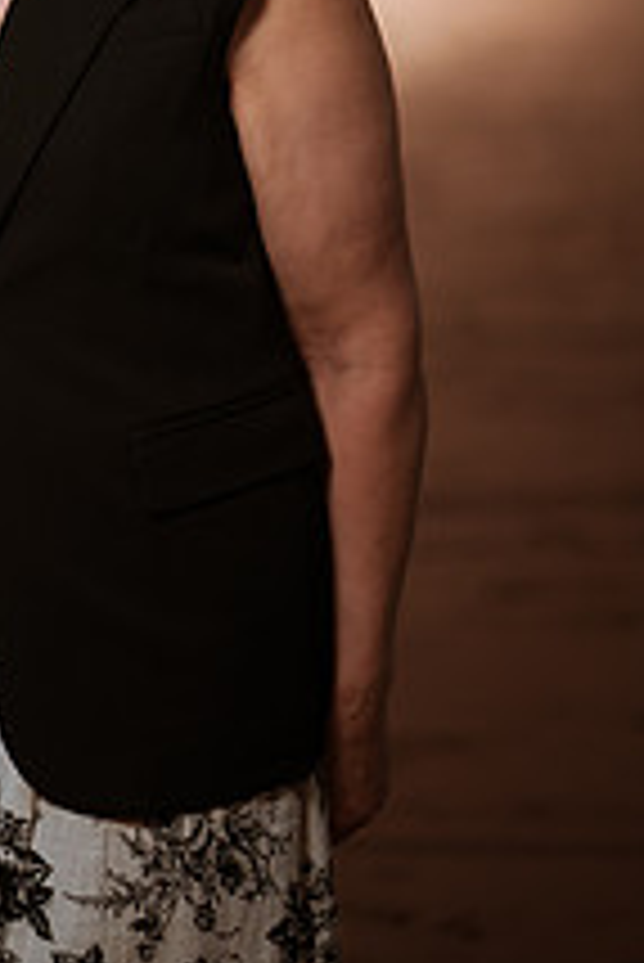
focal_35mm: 122
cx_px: -27
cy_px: 40
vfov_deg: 16.5
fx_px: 3268
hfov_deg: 11.1
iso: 50
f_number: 1.4
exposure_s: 1/8000
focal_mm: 58
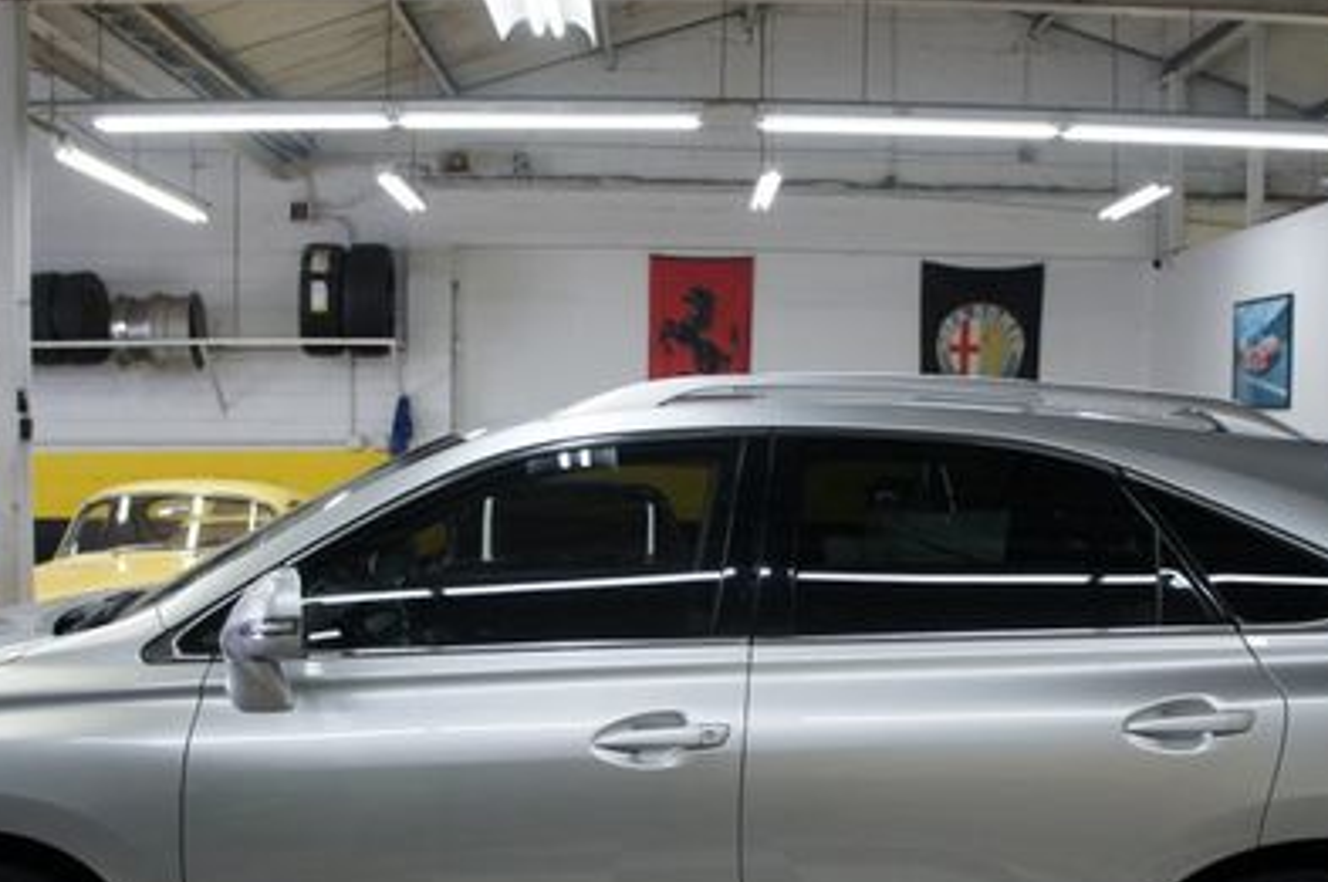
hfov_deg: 44.5
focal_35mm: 44
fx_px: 1621
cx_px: 676
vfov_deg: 30.1
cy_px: 625
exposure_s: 1/80
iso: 400
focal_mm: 18
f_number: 4
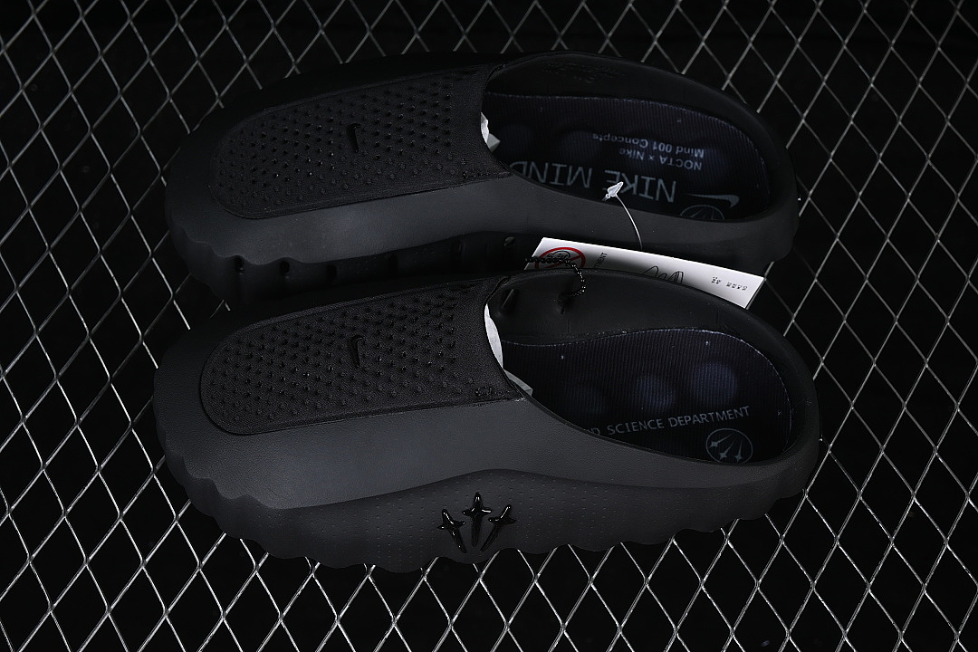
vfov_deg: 18.2
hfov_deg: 27.0
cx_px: 489
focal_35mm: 75
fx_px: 2037
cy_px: 326
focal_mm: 50
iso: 160
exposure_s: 1/50
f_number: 6.3
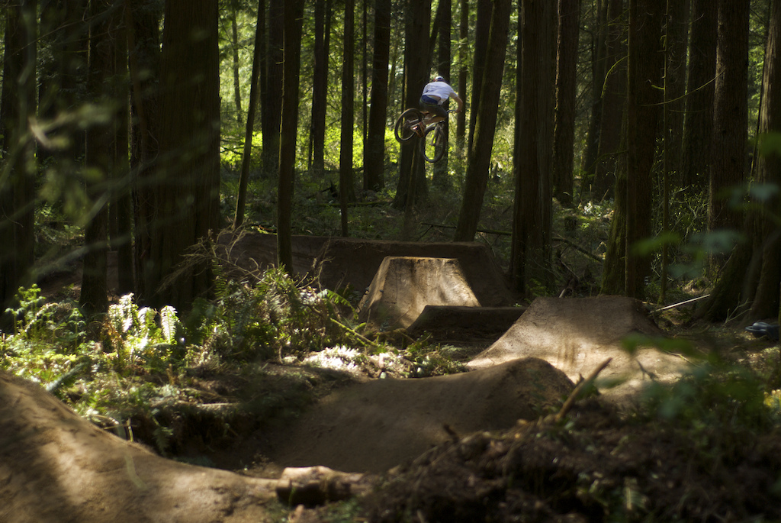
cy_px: 262
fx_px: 1629
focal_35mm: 75
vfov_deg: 18.2
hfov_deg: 27.0
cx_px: 390
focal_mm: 50
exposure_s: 1/500
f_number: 1.8
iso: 200
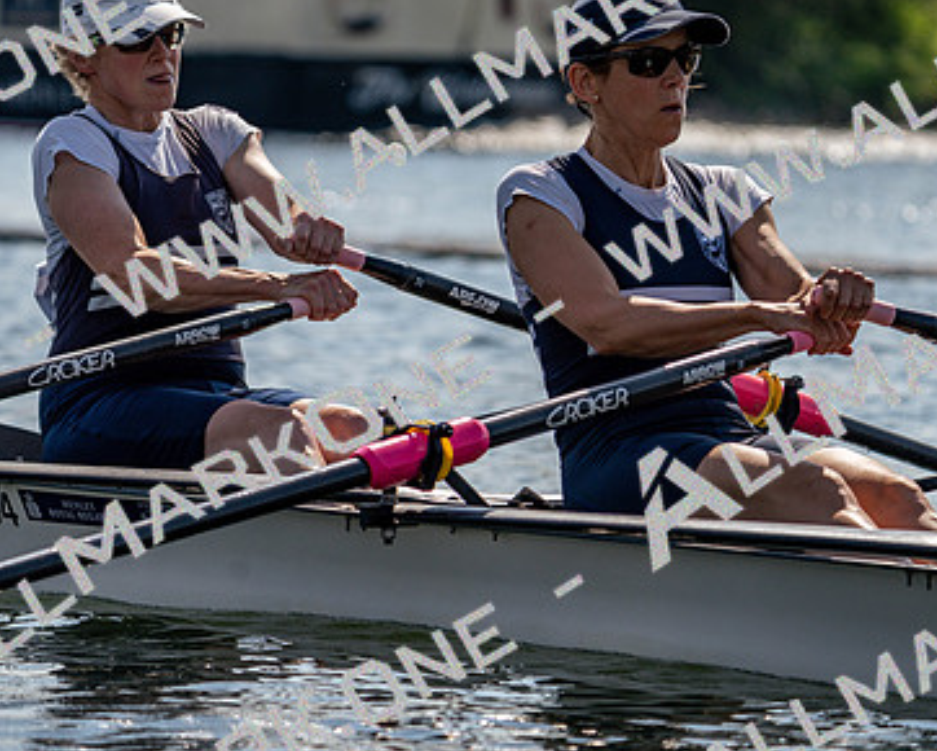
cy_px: 325
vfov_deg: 4.5
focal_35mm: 346
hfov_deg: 5.6
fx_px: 9600
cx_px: 417
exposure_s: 1/1600
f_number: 5.6
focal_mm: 230
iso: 125
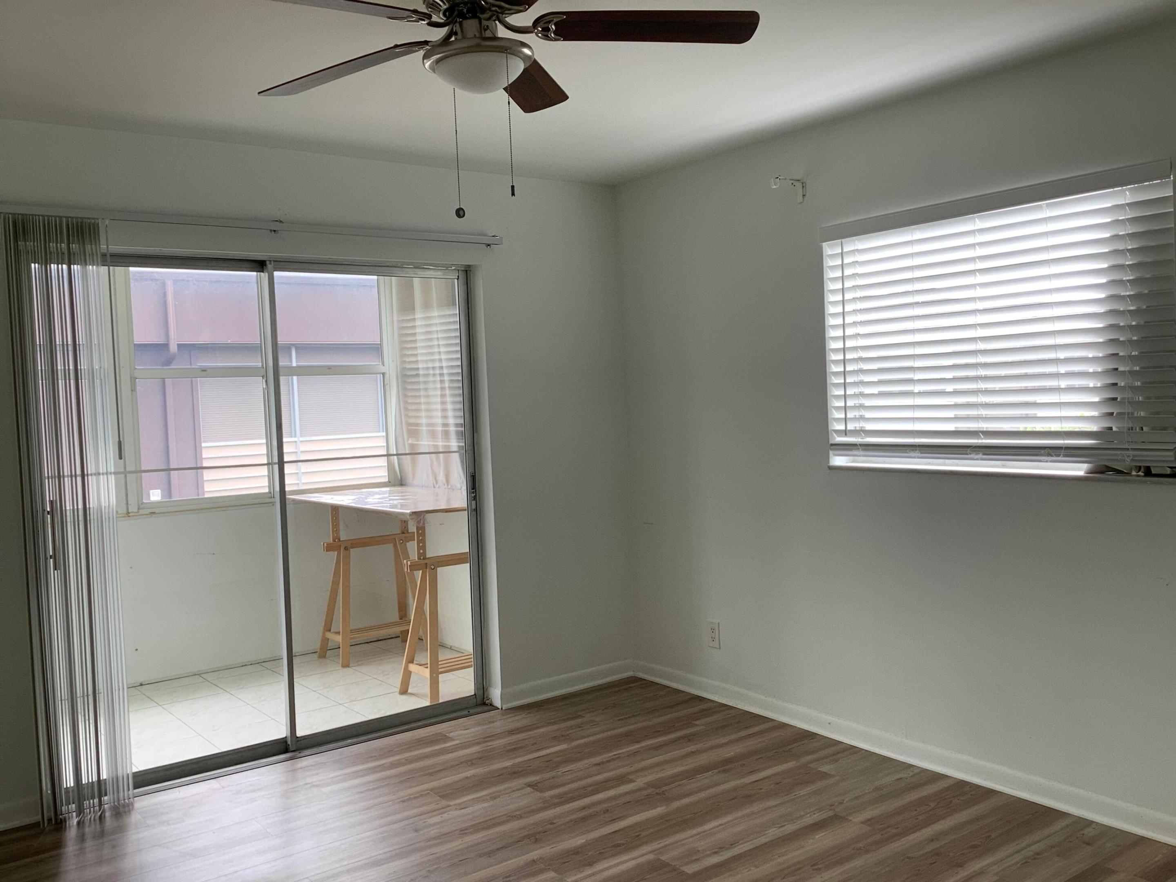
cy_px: 441
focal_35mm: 31
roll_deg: +1.1
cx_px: 588
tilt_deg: -2.4
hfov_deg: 58.4
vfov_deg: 45.4
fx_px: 1053
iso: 64
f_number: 2.4
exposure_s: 1/120
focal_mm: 3.3
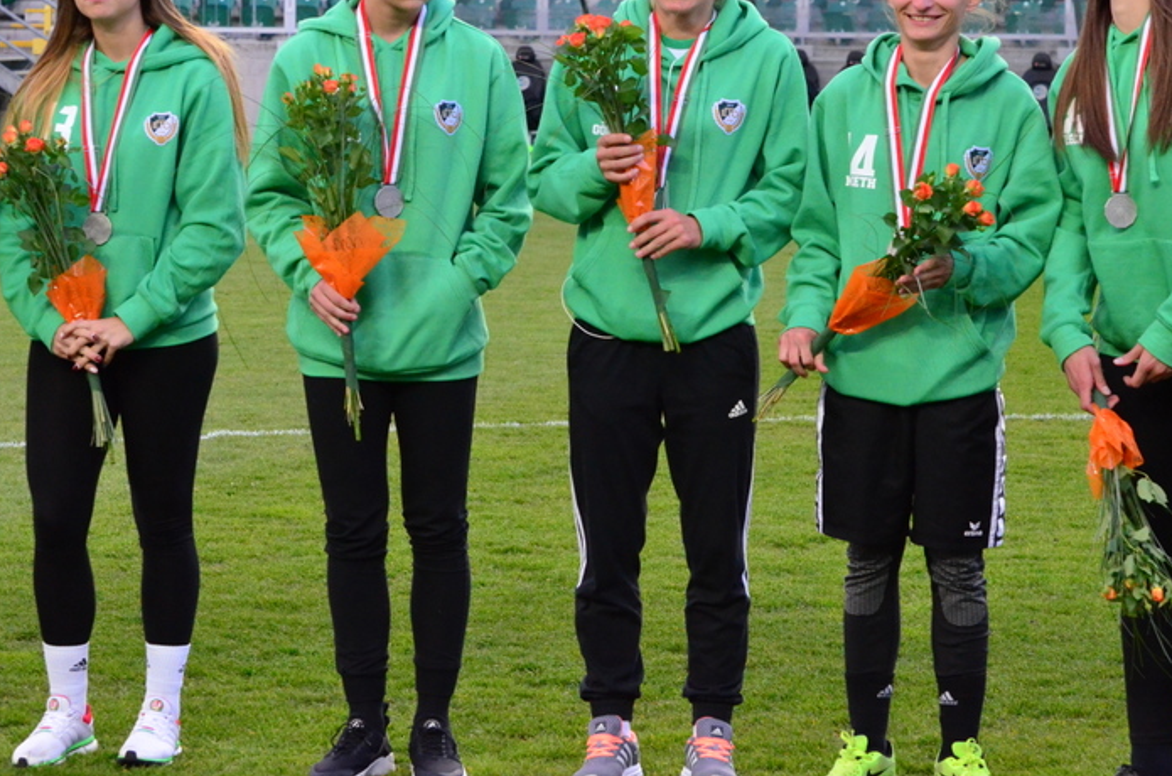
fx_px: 4417
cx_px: 678
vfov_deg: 10.0
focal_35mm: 136
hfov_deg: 15.1
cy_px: 305
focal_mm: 70
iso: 3200
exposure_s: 1/500
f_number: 7.1
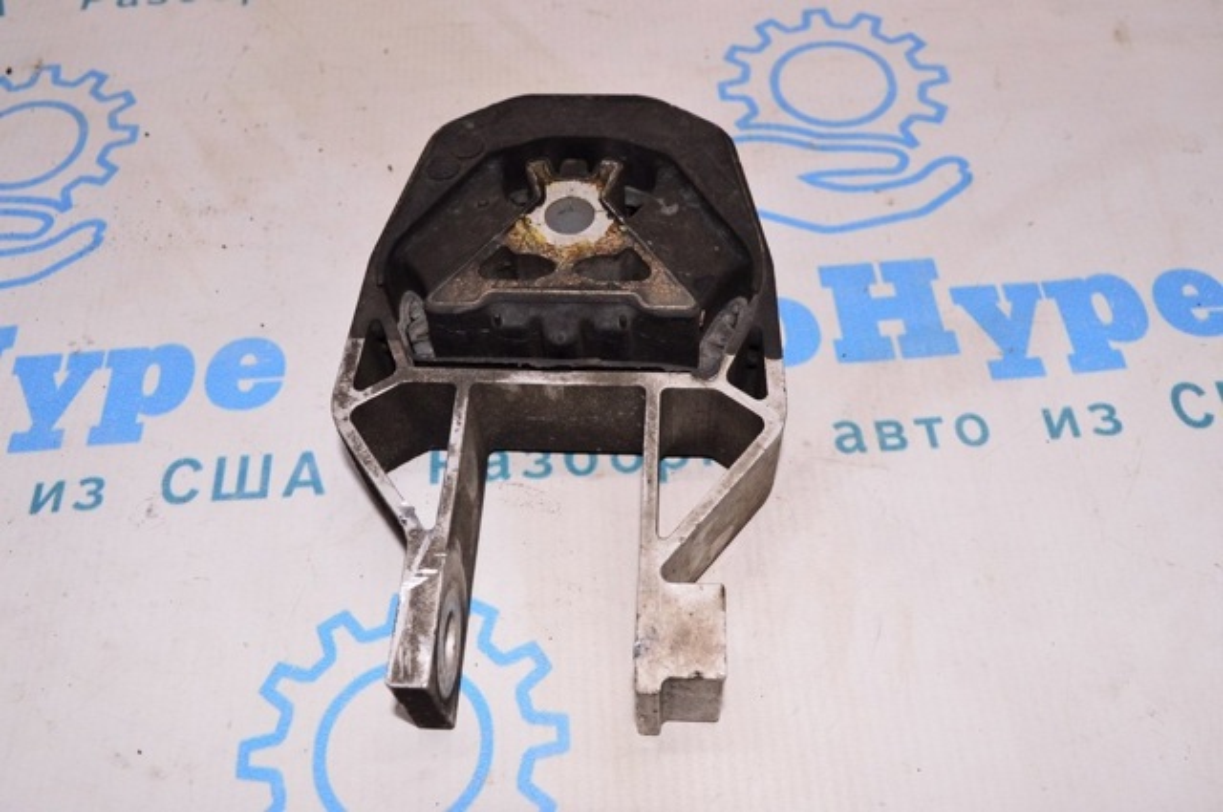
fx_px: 1120
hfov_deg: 57.3
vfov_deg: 39.9
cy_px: 406
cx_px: 612
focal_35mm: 33
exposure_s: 1/200
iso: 1600
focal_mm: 22
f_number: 8
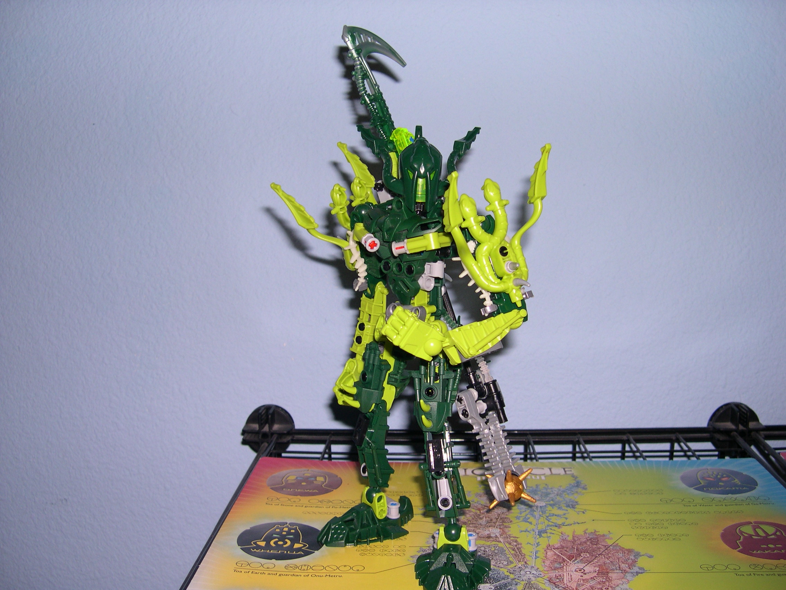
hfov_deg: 49.0
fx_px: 863
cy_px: 295
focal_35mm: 38
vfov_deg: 37.7
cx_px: 393
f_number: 2.8
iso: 100
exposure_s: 1/60
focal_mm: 8
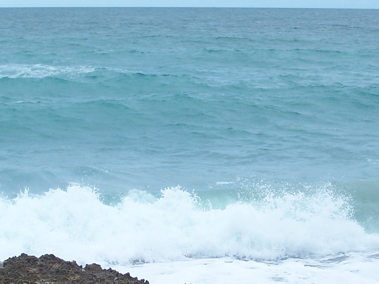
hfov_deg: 17.8
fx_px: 1204
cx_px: 128
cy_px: 213
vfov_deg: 13.4
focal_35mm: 110
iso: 64
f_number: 2.8
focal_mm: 7.8
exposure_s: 1/640
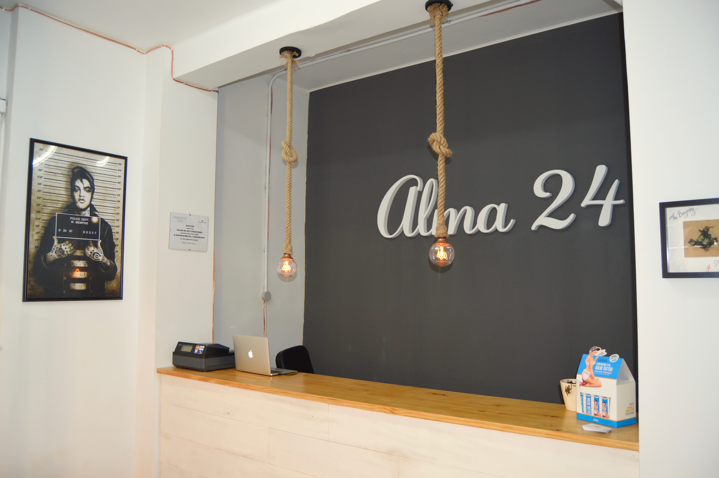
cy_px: 239
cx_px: 360
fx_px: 539
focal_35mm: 27
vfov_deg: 47.8
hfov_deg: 67.4
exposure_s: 1/60
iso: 400
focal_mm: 18
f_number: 4
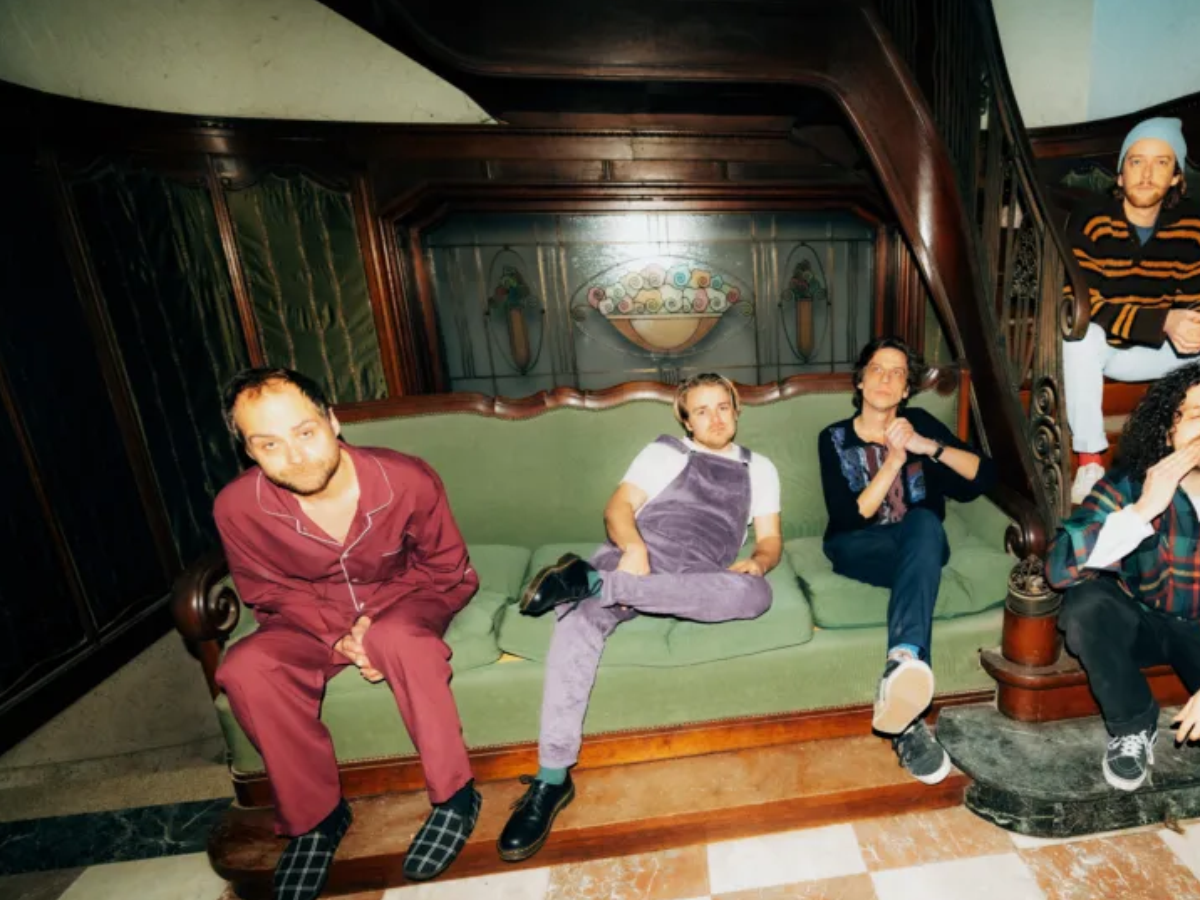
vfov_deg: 60.6
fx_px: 763
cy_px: 539
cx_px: 804
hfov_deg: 73.9
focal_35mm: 22
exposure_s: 1/125
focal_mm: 16
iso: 2500
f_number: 2.8
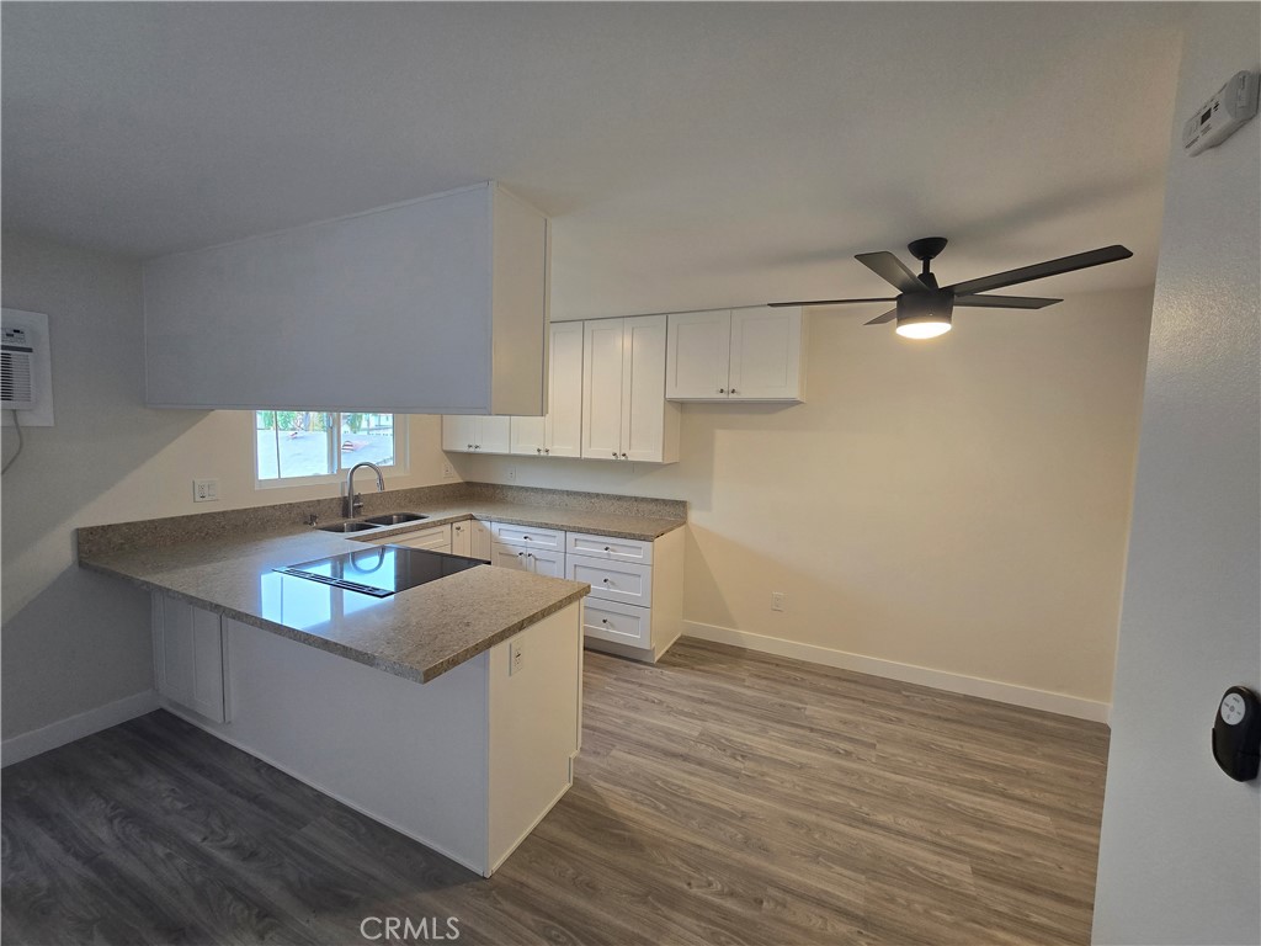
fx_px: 474
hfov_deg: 106.2
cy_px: 473
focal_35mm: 13
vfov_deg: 89.9
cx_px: 630
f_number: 2.2
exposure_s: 1/60
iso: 125
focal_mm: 2.2
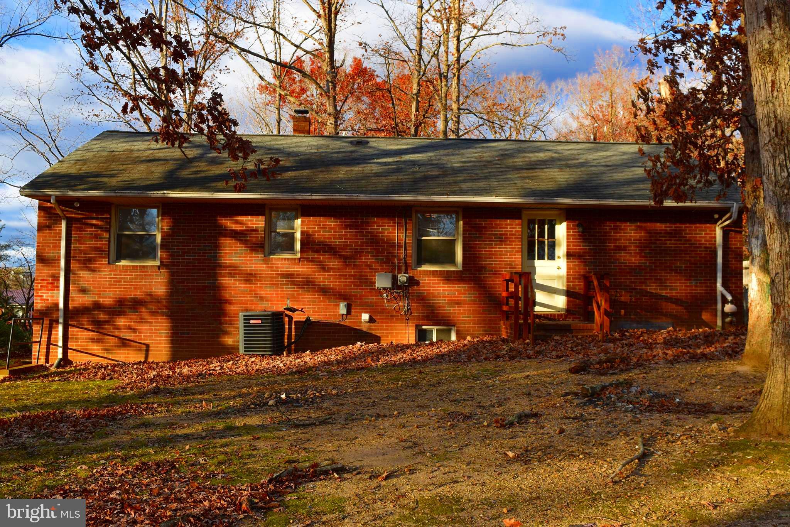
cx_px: 395
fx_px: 790
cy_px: 264
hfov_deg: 53.1
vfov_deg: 36.9
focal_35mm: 36
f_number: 8
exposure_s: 1/250
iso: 280
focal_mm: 24
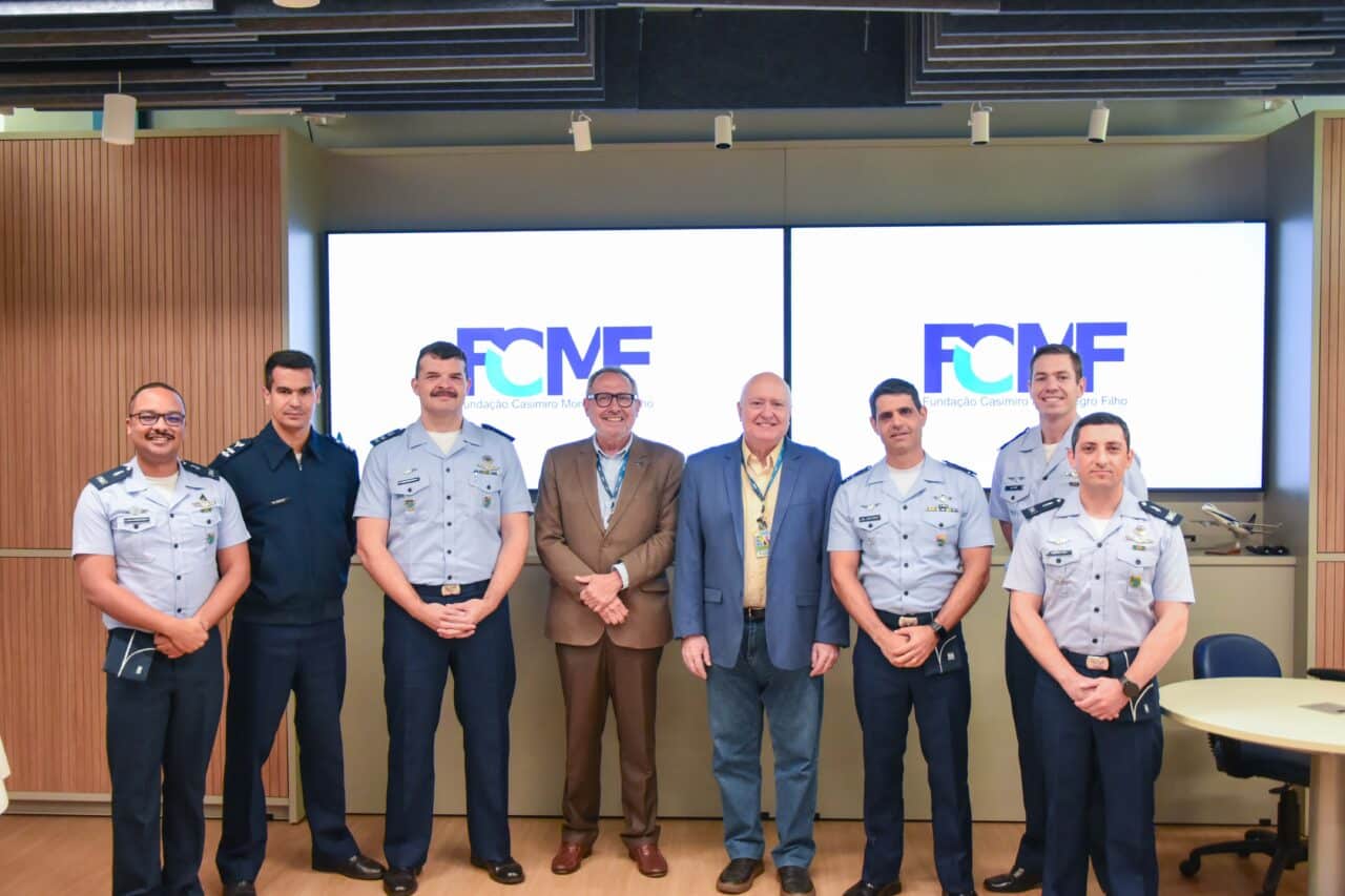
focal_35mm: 36
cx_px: 672
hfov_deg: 53.1
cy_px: 448
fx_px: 1345
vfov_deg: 36.9
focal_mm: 24
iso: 1600
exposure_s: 1/100
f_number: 4.5
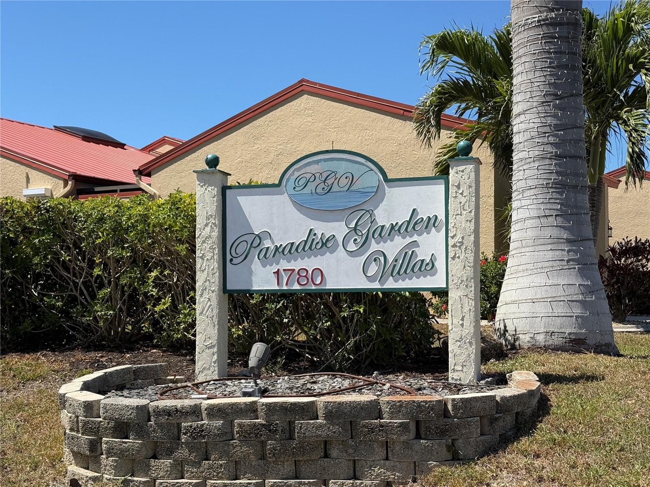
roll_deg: +0.5
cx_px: 325
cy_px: 244
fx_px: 901
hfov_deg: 39.7
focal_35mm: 48
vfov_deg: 30.3
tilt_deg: +3.7
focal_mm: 6.76
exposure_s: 1/4098
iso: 64
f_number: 1.78
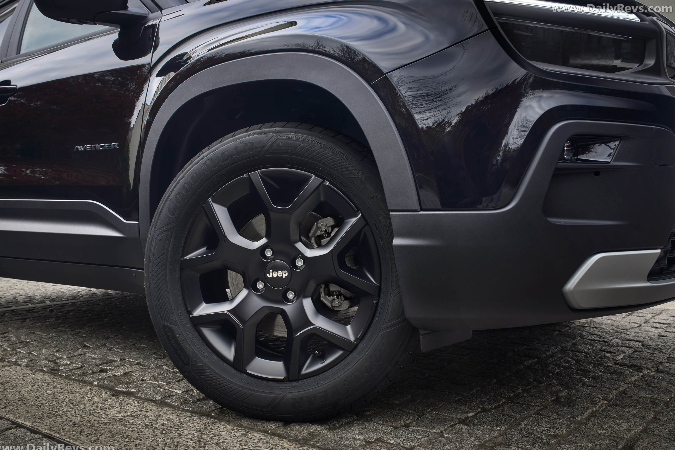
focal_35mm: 33
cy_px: 230
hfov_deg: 57.2
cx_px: 331
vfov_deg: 40.0
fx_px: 619
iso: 125
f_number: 9
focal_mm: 32
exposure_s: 1/15
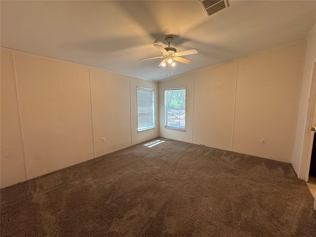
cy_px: 118
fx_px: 128
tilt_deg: -7.2
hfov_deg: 102.1
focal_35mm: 14
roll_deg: -0.8
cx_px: 158
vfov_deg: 85.7
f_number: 2.2
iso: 200
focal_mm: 2.22
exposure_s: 1/120
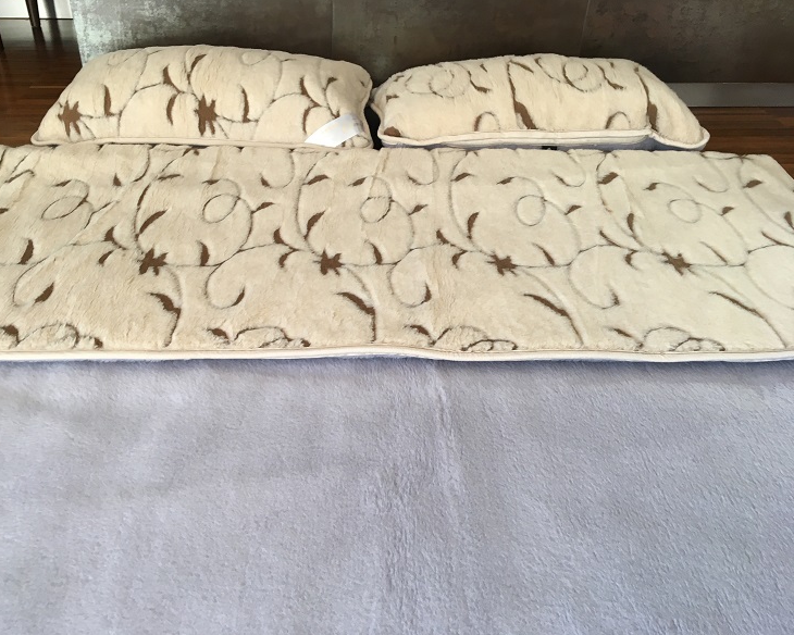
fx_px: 728
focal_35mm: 31
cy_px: 320
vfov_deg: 47.1
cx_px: 360
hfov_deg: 57.1
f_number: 2.2
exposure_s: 1/33
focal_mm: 4.15
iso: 64
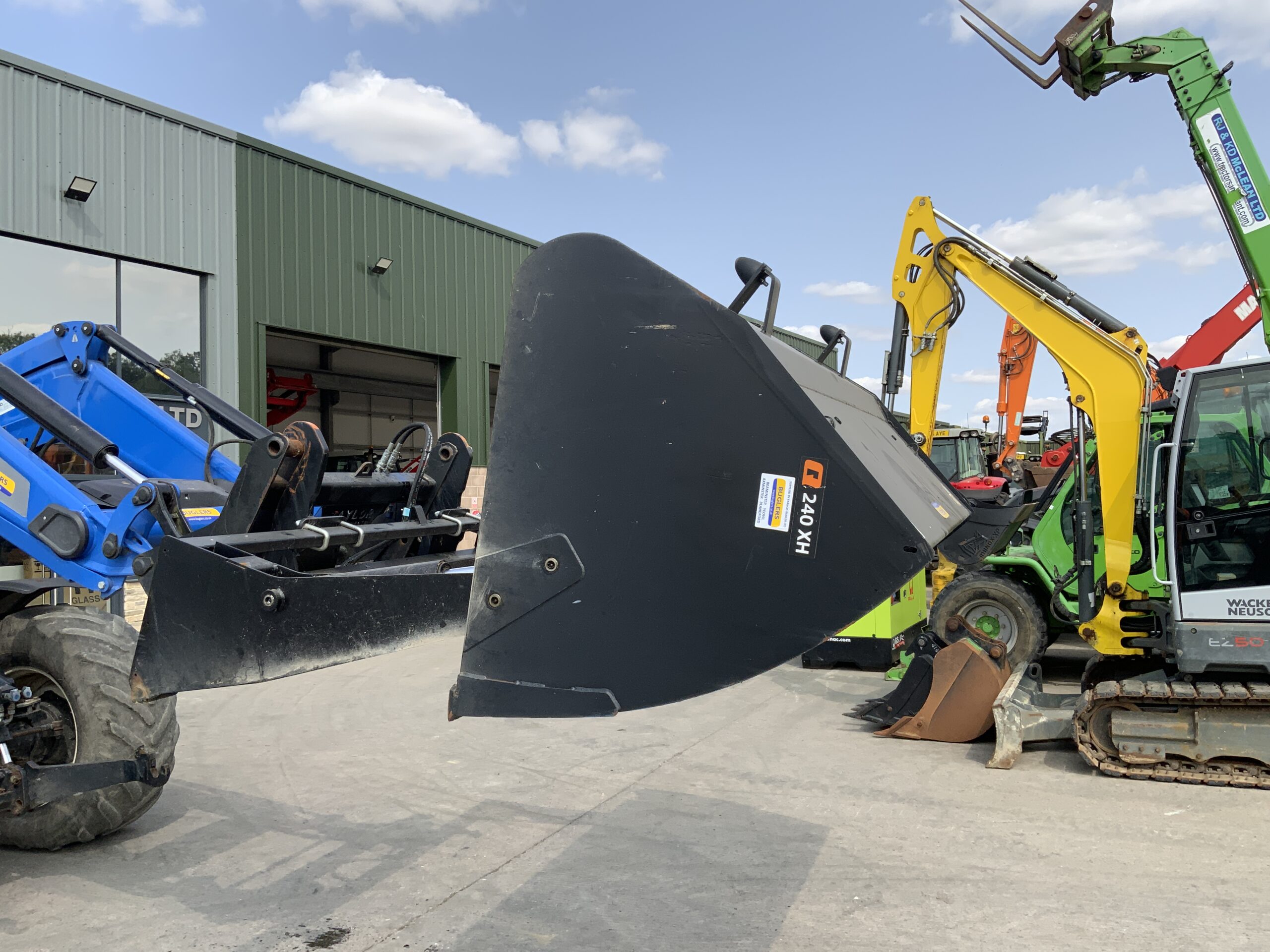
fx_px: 1064
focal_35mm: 29
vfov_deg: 48.2
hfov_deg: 61.7
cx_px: 635
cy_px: 476
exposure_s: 1/1451
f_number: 1.8
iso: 16
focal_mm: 3
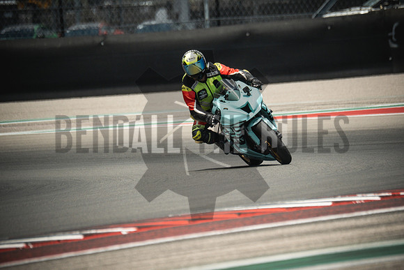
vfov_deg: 2.3
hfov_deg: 3.4
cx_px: 202
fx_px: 6735
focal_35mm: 600
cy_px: 135
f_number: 5.6
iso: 640
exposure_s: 1/1600
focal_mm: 400
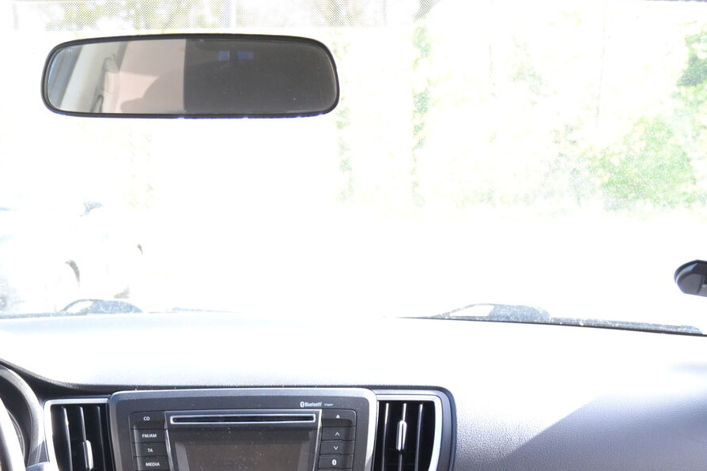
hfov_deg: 33.8
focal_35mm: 58
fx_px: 1139
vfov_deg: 22.3
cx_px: 184
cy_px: 496
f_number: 4.5
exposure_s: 1/100
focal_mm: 18
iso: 400
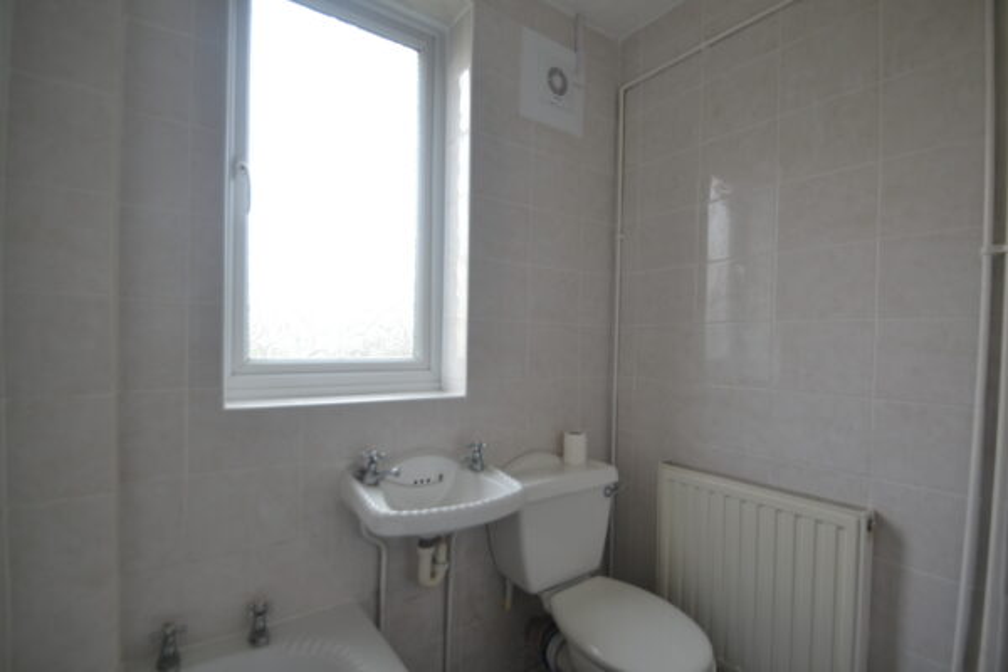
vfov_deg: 72.1
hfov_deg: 95.0
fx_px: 462
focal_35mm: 16
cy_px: 336
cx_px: 504
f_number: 3.5
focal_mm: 11
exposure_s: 1/30
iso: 100
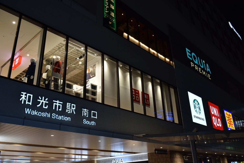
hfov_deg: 57.2
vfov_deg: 40.0
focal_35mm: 33
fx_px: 224
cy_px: 82
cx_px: 122
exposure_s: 1/40
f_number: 7.1
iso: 400
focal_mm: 22
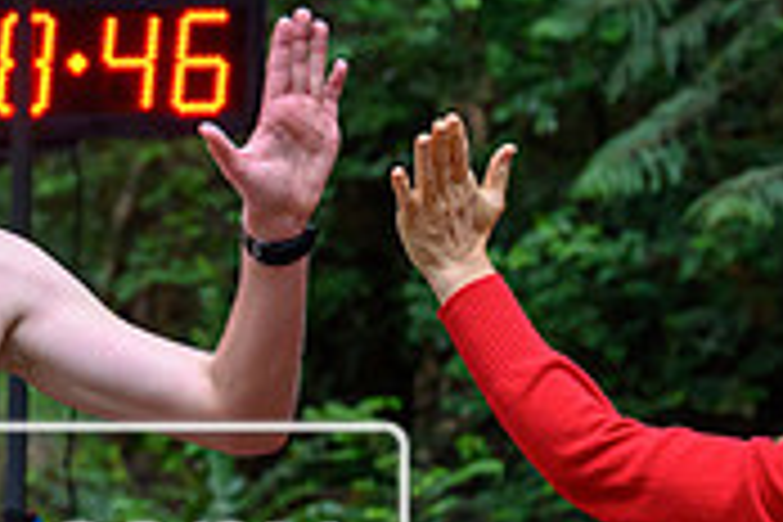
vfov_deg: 4.7
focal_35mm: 292
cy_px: 628
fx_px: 6351
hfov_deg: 7.0
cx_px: -329
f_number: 3.5
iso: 3200
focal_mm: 70
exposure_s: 1/640
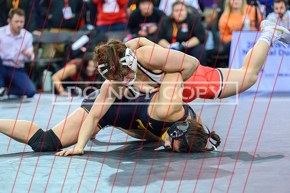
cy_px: 117
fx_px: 1088
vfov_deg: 10.2
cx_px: 158
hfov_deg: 15.2
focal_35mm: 135
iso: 4500
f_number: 2.8
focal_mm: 110
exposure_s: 1/800
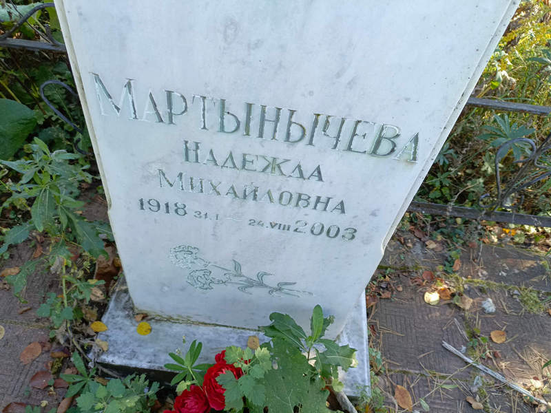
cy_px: 206
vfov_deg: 54.9
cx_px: 276
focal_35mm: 25
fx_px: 398
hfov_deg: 69.4
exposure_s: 1/100
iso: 133
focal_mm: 4.76
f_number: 1.69
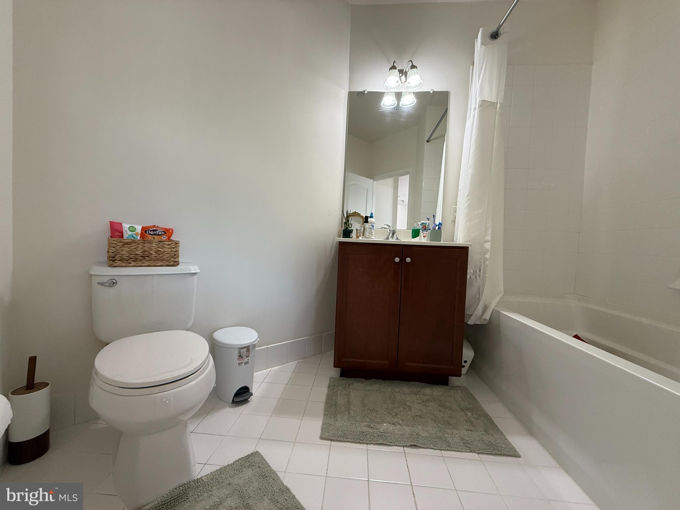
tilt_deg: -2.2
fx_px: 275
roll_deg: -2.1
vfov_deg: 85.7
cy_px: 255
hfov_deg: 102.1
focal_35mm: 14
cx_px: 340
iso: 250
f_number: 2.2
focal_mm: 2.22
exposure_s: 1/120
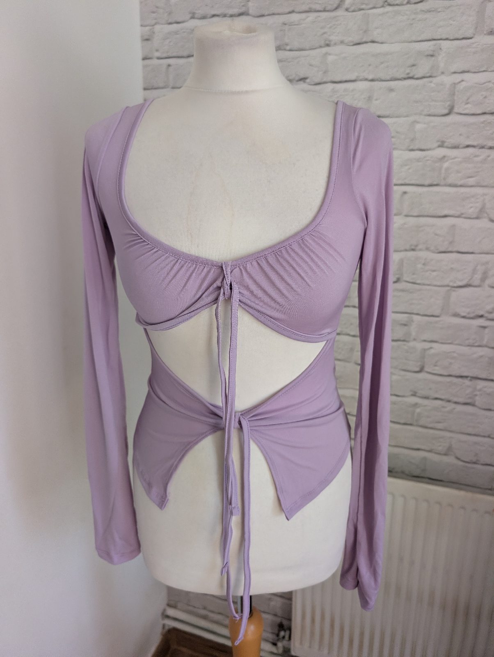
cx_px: 247
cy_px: 328
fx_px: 456
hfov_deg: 56.9
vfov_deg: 71.5
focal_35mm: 24
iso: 409
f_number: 1.68
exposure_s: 1/714
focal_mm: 6.9
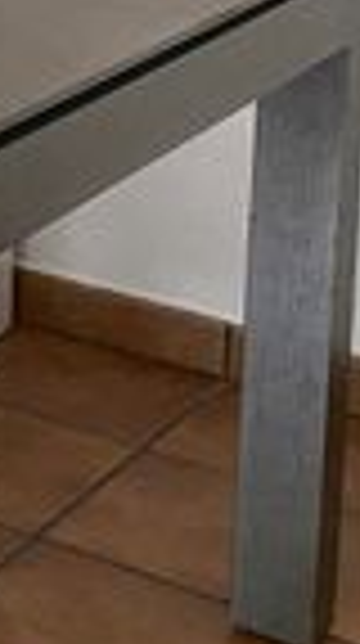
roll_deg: +0.3
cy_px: -297
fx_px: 2028
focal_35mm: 119
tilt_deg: -6.0
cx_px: -986
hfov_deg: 7.6
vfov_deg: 16.5
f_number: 1.8
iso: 500
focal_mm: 4.25
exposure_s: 1/33
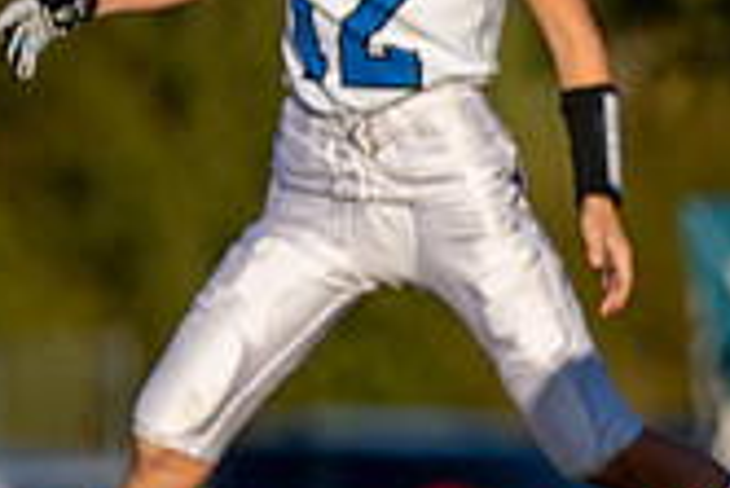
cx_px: 1568
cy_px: 230
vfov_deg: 1.1
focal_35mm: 1213
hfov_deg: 1.7
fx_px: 24618
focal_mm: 200
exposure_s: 1/4000
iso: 200
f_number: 2.8
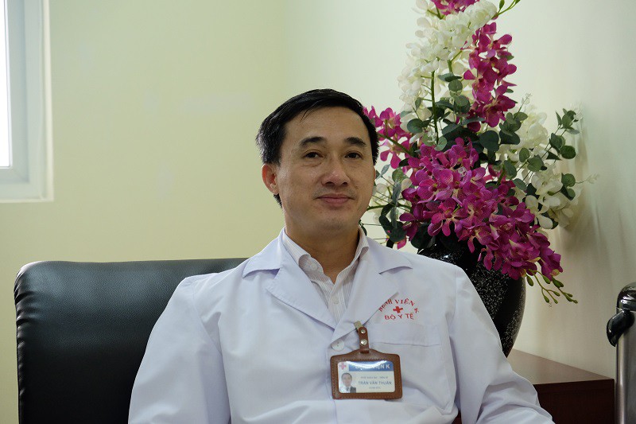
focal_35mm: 83
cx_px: 318
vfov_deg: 16.4
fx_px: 1466
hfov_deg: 24.5
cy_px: 212
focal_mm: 55
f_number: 4
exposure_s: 1/60
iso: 1600
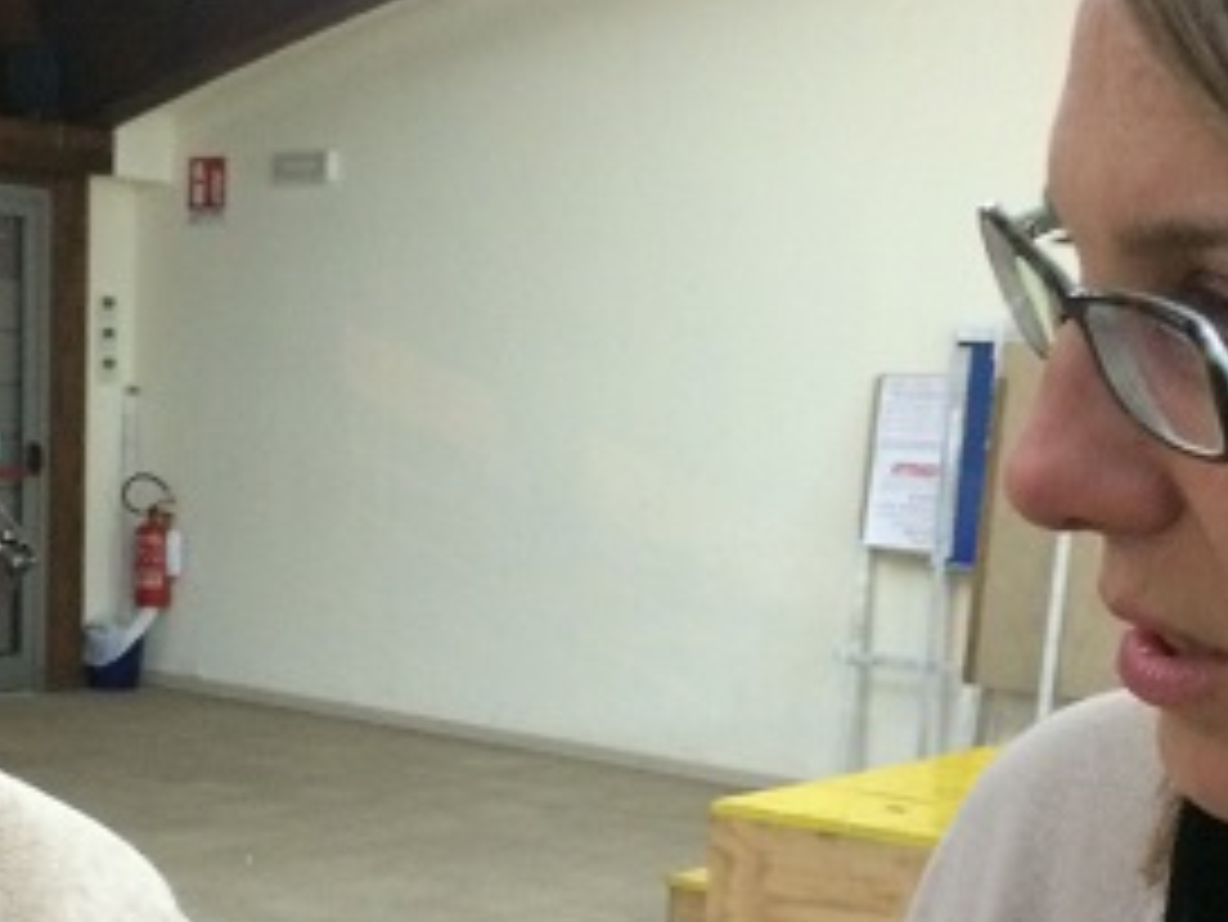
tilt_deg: -6.3
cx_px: 490
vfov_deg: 21.5
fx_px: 2413
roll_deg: -1.2
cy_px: 630
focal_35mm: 68
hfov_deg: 28.5
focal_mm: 4.15
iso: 400
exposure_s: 1/17
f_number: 2.2
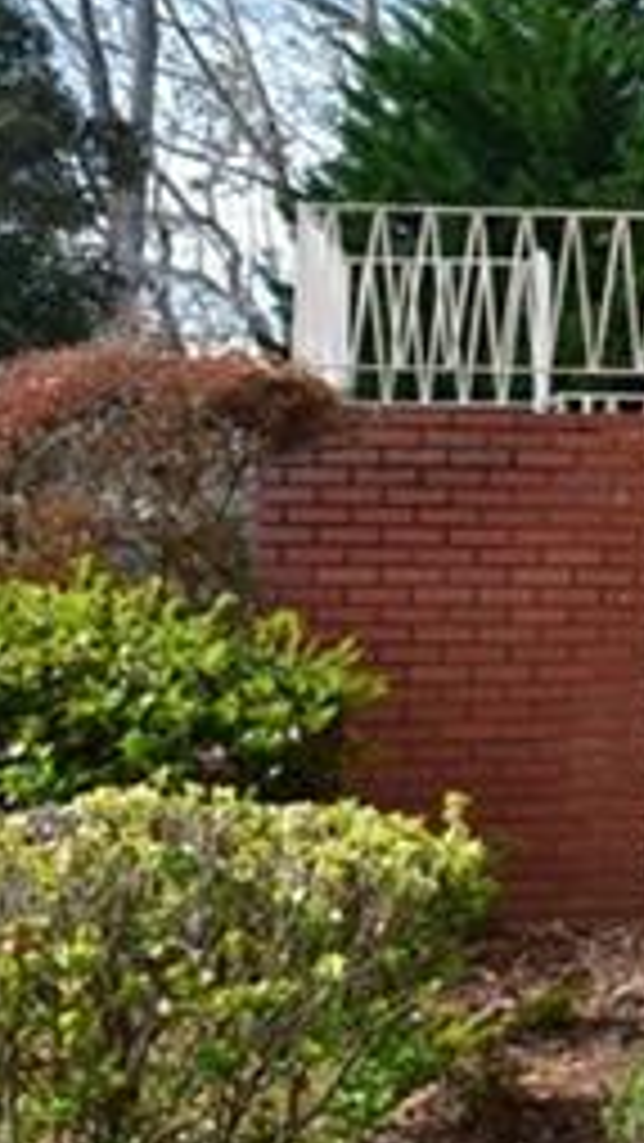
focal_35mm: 114
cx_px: 2144
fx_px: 3459
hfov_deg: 8.3
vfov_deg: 18.7
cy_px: 403
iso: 400
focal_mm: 18
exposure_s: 1/160
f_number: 9
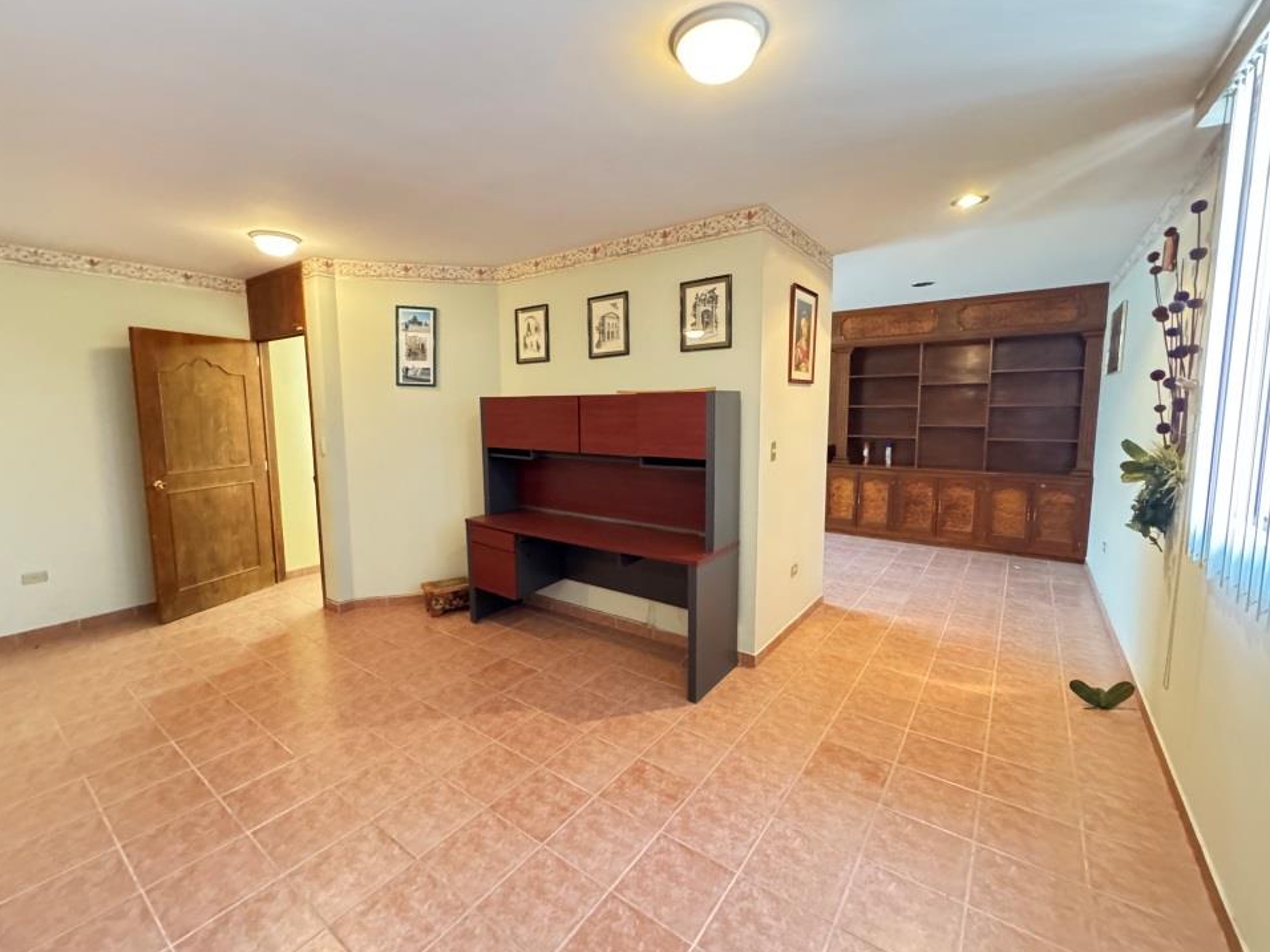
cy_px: 469
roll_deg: +0.3
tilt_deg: -4.4
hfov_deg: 98.1
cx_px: 610
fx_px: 550
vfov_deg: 81.7
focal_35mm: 15
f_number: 2.2
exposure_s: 1/40
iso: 1600
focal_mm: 2.22
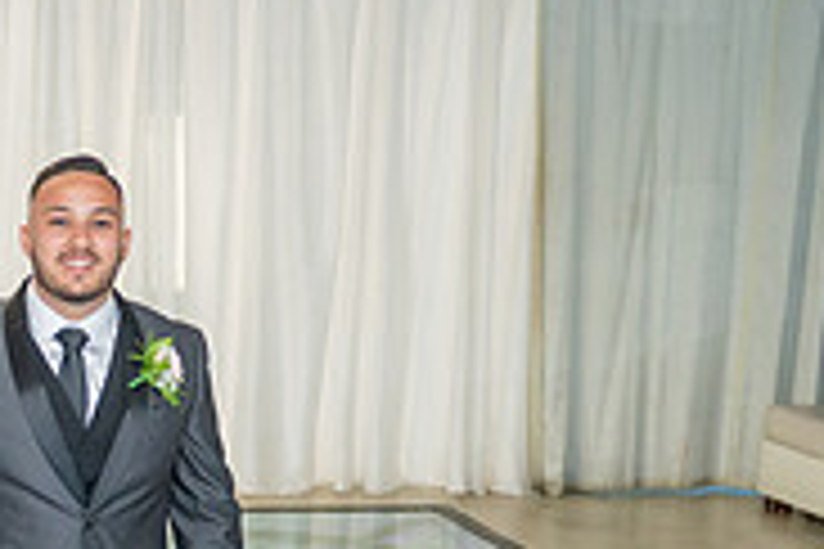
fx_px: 2060
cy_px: 467
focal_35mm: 90
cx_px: -216
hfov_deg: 20.8
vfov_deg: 15.1
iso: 800
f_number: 3.2
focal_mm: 24
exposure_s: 1/160
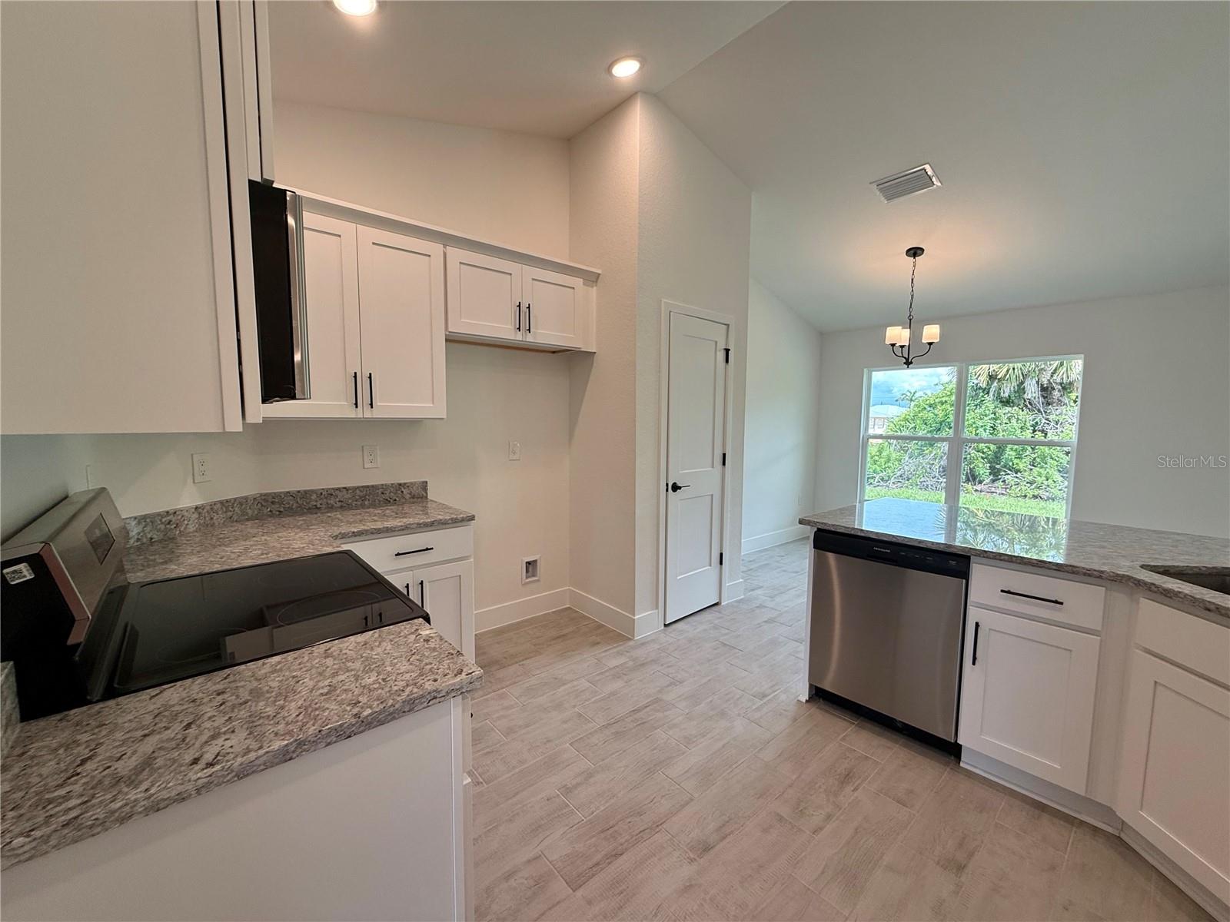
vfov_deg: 85.7
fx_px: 497
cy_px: 461
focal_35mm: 14
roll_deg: -0.7
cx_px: 615
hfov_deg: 102.1
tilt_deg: -4.7
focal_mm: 2.22
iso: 100
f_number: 2.2
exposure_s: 1/120
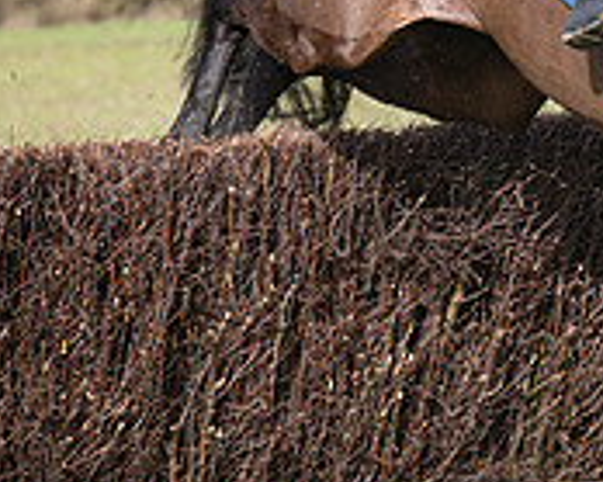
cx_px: 326
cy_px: 52
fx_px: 9632
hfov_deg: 3.6
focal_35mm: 540
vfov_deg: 2.9
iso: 400
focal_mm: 102
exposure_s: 1/3200
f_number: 4
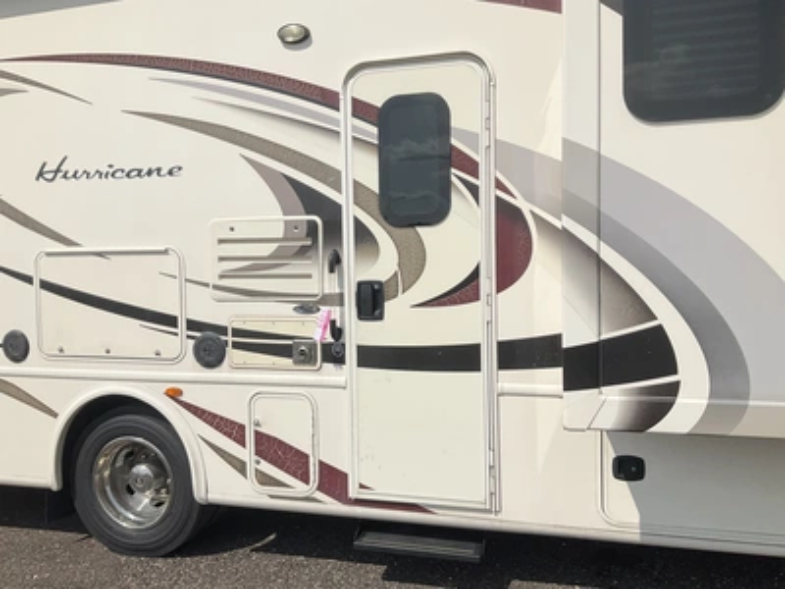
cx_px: 392
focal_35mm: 29
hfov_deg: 61.7
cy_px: 294
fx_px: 658
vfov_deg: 48.2
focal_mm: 3
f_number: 1.8
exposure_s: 1/5814
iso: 25
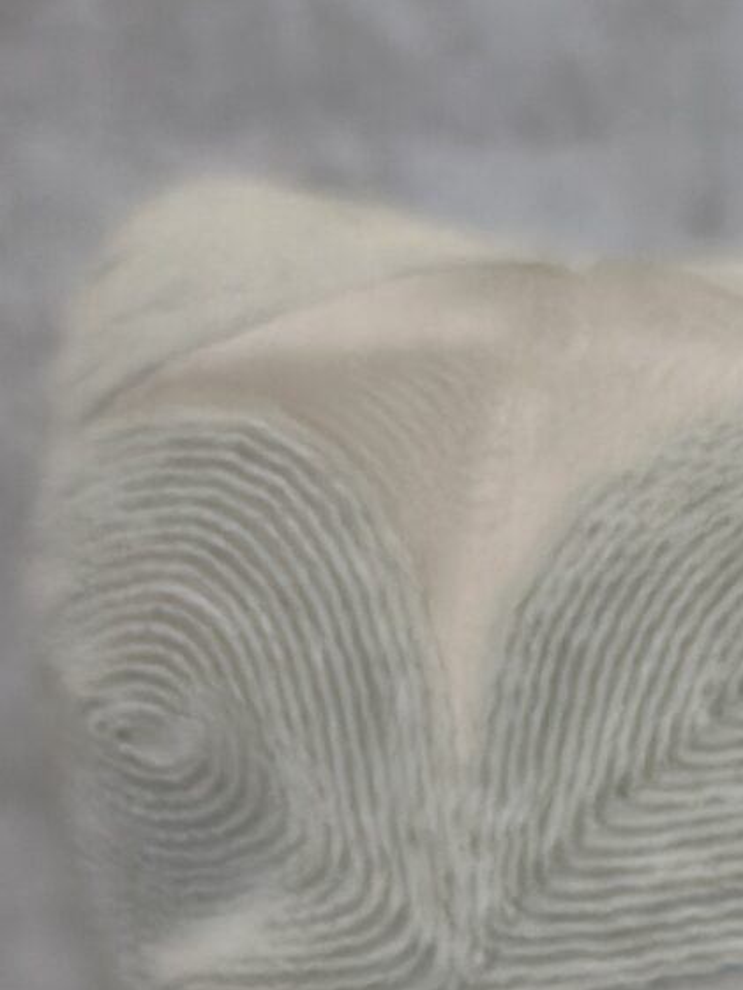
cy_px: 1998
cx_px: 1652
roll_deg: +0.6
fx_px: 6265
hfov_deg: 6.5
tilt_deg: -15.7
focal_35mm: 219
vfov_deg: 8.5
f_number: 1.78
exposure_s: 1/363
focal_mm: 6.86
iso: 80
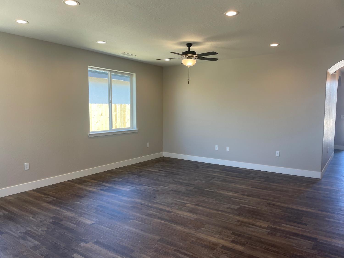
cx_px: 172
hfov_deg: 67.3
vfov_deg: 53.1
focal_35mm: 26
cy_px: 129
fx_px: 258
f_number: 1.6
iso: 50
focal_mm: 4.2
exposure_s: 1/120
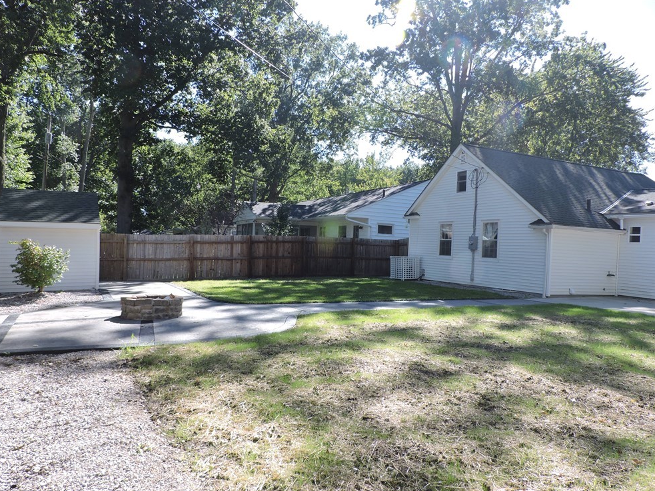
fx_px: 473
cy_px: 254
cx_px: 322
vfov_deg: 54.9
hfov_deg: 69.4
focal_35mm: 25
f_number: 3
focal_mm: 4.3
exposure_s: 1/400
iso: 100
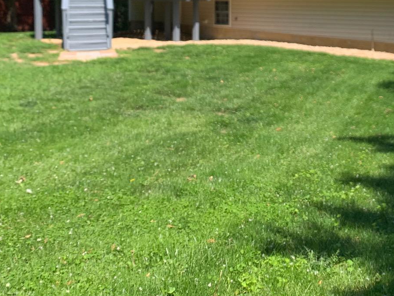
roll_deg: -0.7
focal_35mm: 59
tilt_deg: -0.7
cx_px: 330
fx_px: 671
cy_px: -2
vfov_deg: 23.7
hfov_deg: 31.6
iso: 25
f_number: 1.8
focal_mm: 4.25
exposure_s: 1/2364
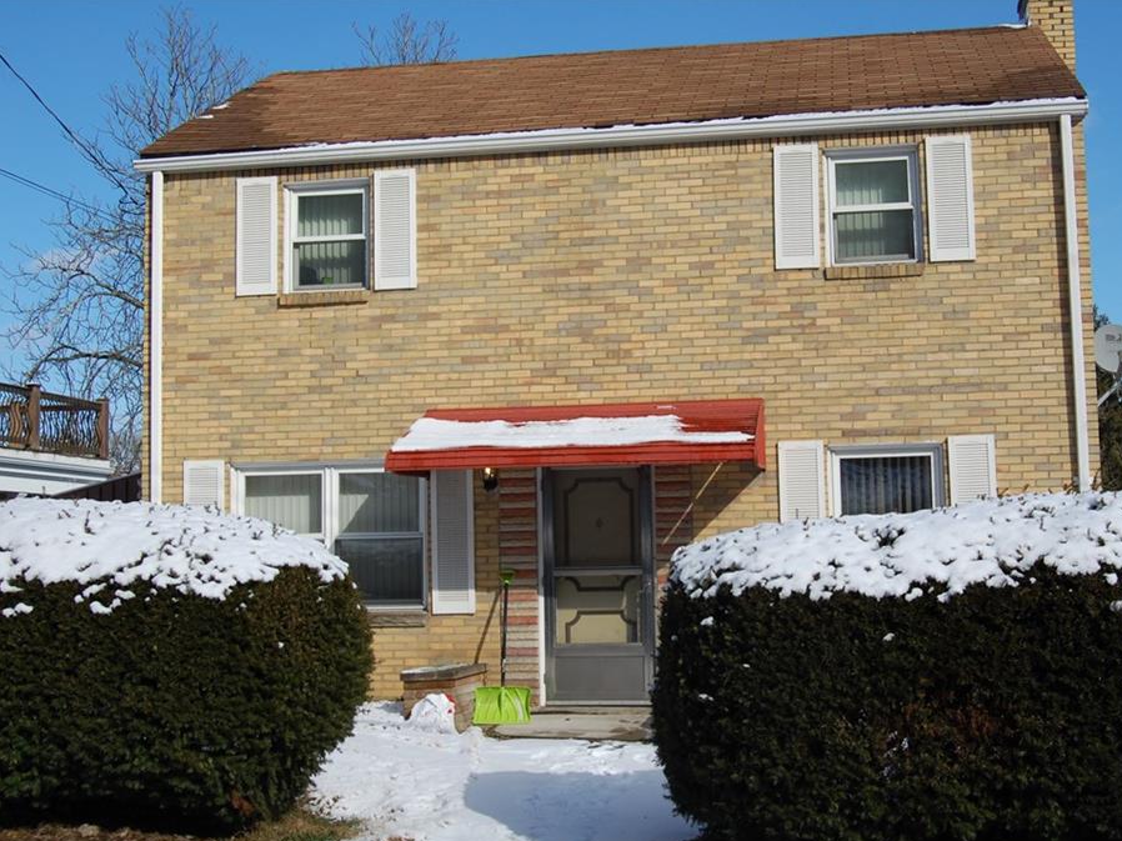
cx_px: 618
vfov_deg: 31.5
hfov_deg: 41.2
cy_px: 422
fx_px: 1491
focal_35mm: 46
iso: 200
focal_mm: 28
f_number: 10
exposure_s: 1/400
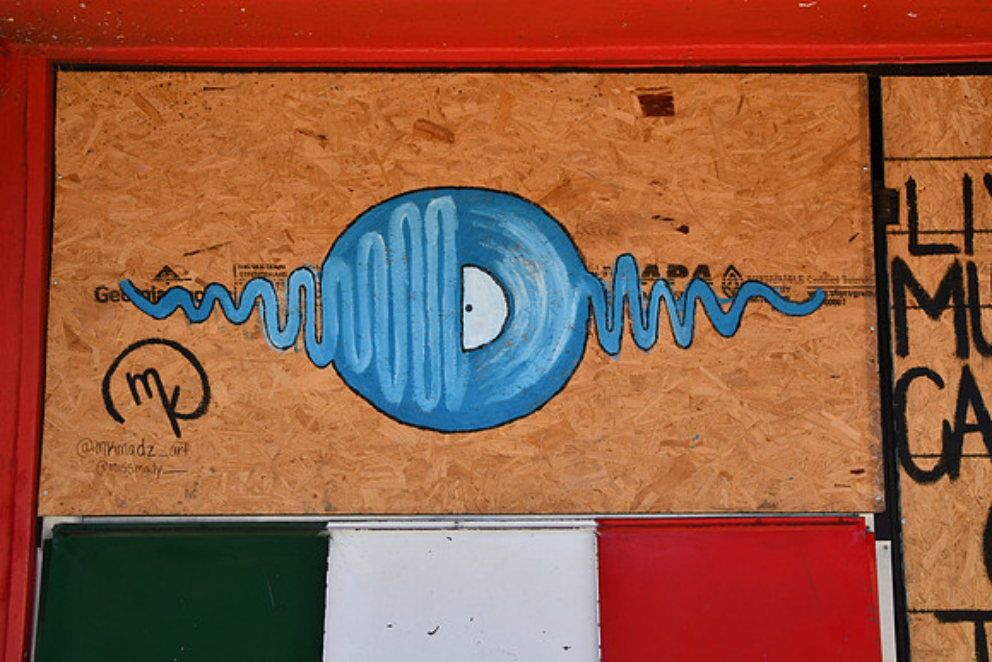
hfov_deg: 51.9
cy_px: 331
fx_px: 1020
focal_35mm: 37
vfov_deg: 36.0
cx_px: 496
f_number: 20
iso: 800
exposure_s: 1/125
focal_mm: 25
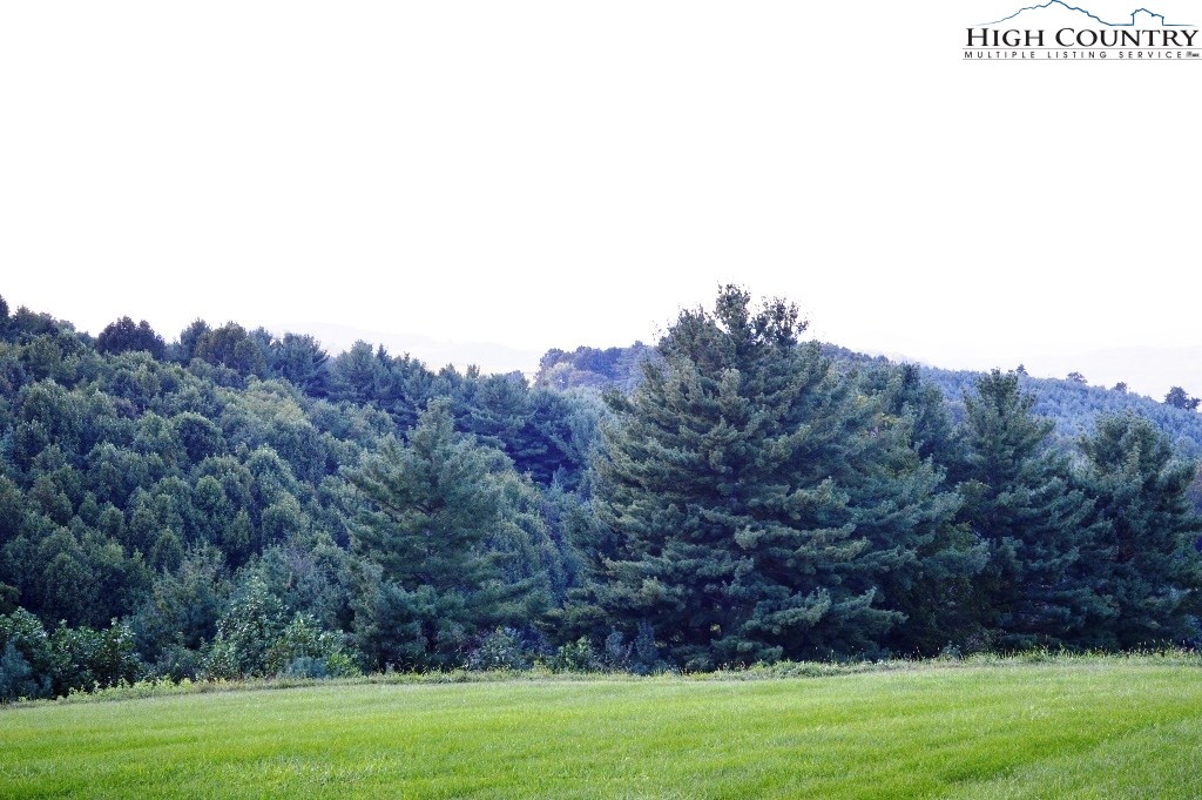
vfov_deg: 20.1
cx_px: 601
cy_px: 400
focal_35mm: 68
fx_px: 2252
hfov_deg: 29.9
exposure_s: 1/125
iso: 180
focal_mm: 45
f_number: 5.6
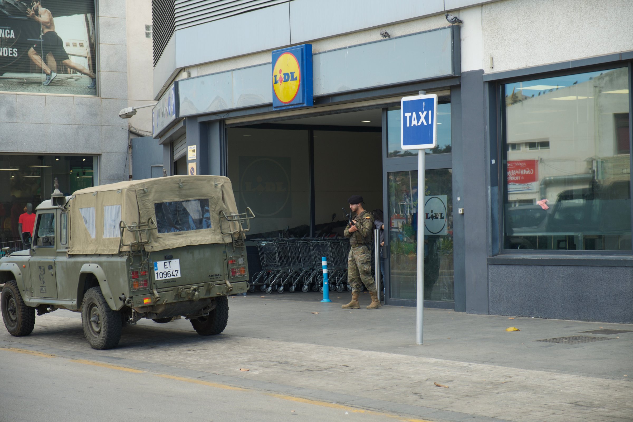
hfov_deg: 27.7
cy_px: 211
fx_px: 1283
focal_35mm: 73
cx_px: 316
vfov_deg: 18.7
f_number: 4.5
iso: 100
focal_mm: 48.4
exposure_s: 1/250
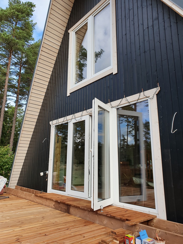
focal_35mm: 26
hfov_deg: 53.1
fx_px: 183
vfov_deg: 67.3
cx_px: 92
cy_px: 122
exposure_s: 1/580
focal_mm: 4.32
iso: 50
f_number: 2.4
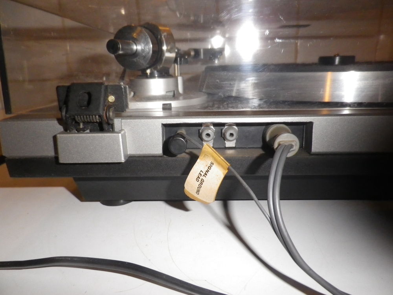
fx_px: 284
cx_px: 196
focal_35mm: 25
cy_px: 148
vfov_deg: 54.9
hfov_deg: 69.4
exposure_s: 1/50
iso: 400
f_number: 7.1
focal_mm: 4.5
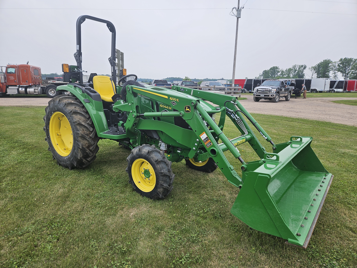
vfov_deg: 58.9
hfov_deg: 73.9
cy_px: 134
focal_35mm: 23
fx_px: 237
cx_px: 178
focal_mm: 5.4
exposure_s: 1/369
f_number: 1.8
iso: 25
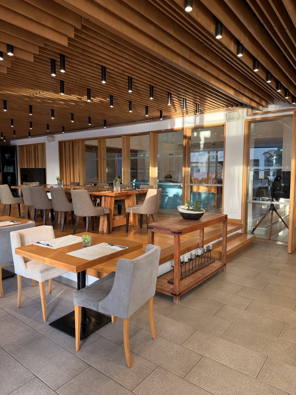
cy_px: 198
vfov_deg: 71.6
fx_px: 274
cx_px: 148
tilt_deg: -7.6
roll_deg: +0.0
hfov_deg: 56.8
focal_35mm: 24
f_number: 1.78
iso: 125
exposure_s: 1/100
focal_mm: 6.76
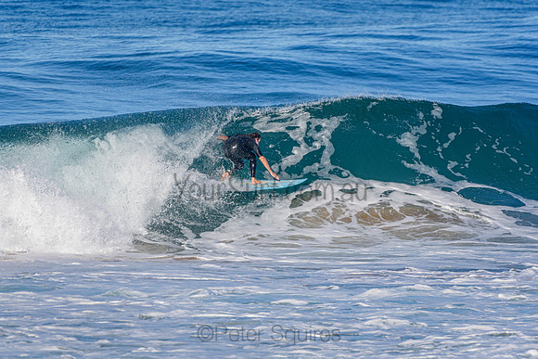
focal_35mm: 750
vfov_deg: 1.8
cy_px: 180
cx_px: 269
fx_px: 11210
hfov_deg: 2.7
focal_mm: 500
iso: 280
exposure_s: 1/2000
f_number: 5.6
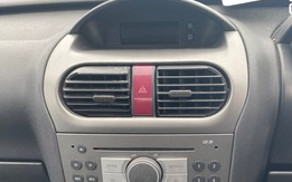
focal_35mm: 37
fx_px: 294
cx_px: 173
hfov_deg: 52.4
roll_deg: +2.2
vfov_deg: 33.8
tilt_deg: -27.0
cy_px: 134
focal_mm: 4.25
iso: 100
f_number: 1.8
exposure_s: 1/121
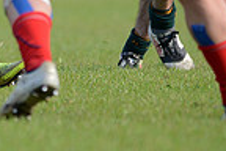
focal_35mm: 1693
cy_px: -136
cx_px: -116
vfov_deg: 0.8
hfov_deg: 1.2
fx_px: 10627
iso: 400
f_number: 4
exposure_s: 1/1000
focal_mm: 420
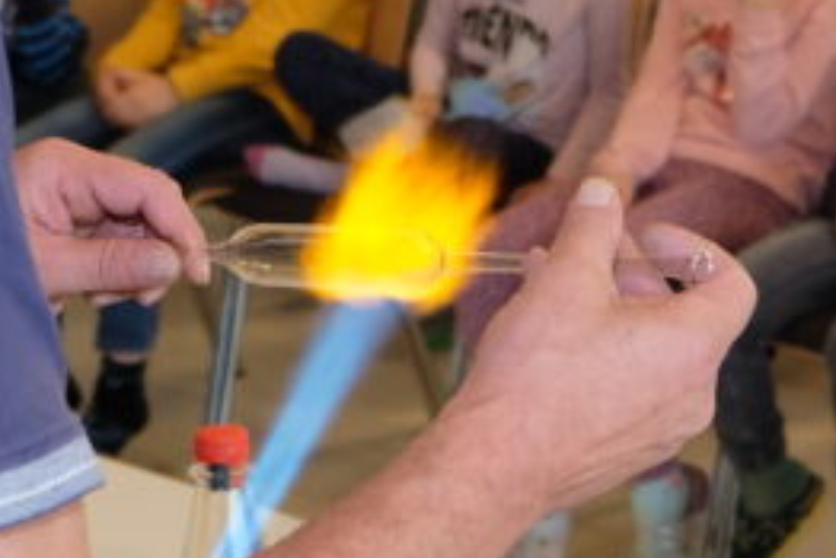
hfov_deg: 14.3
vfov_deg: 9.7
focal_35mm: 142
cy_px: 188
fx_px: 3299
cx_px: 759
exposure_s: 1/60
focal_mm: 20.5
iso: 640
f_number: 3.2
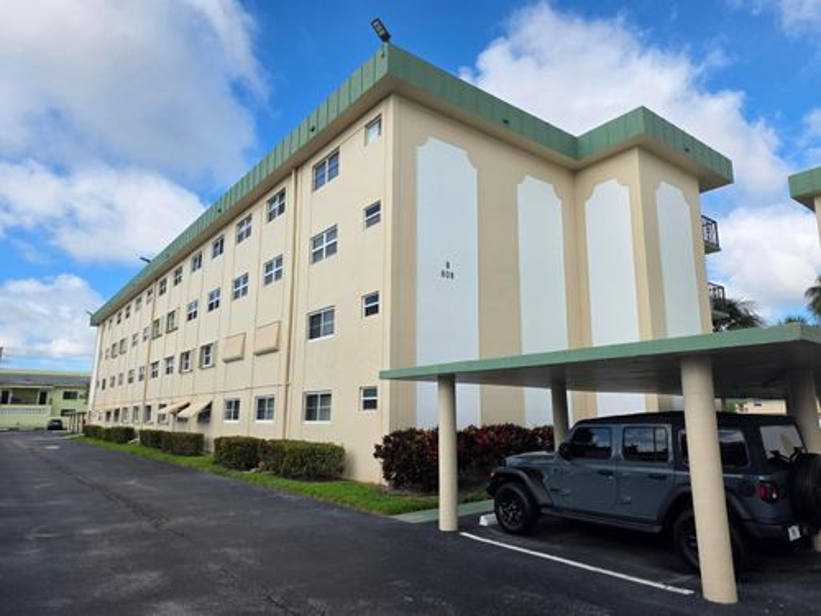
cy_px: 308
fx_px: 545
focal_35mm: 23
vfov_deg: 58.9
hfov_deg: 73.9
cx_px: 410
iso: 80
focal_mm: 6.25
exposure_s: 1/4057
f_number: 1.7
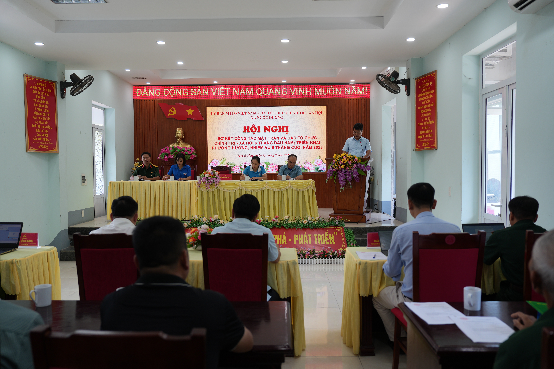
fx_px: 446
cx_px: 277
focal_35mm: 29
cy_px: 184
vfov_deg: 45.0
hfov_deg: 63.7
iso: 100
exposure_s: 1/40
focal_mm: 29
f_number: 3.2
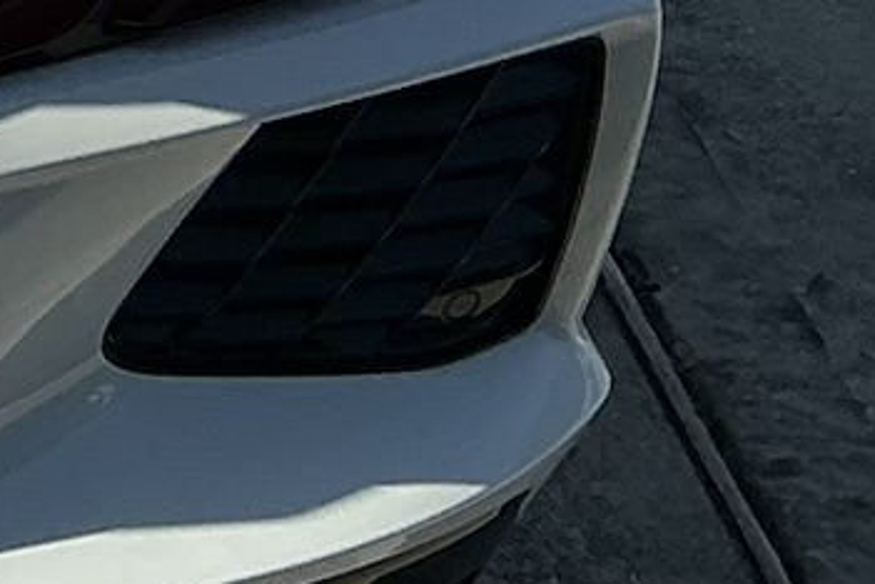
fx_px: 4132
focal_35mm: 170
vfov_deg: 7.7
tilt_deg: -28.5
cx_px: -1354
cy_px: -579
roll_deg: -1.3
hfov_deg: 10.2
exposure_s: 1/4065
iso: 25
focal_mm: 3
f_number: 1.8
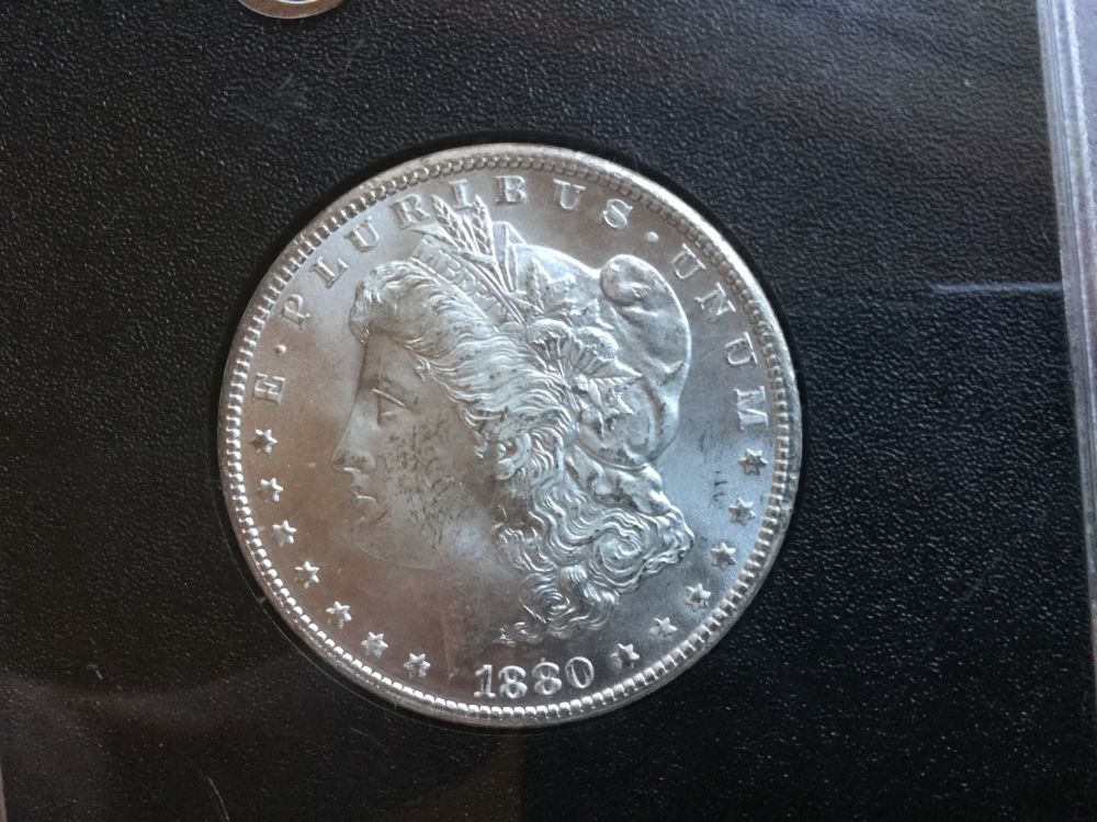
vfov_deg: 45.4
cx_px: 548
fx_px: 982
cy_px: 411
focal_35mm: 31
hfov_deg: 58.4
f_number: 2.4
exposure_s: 1/30
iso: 100
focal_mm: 3.3
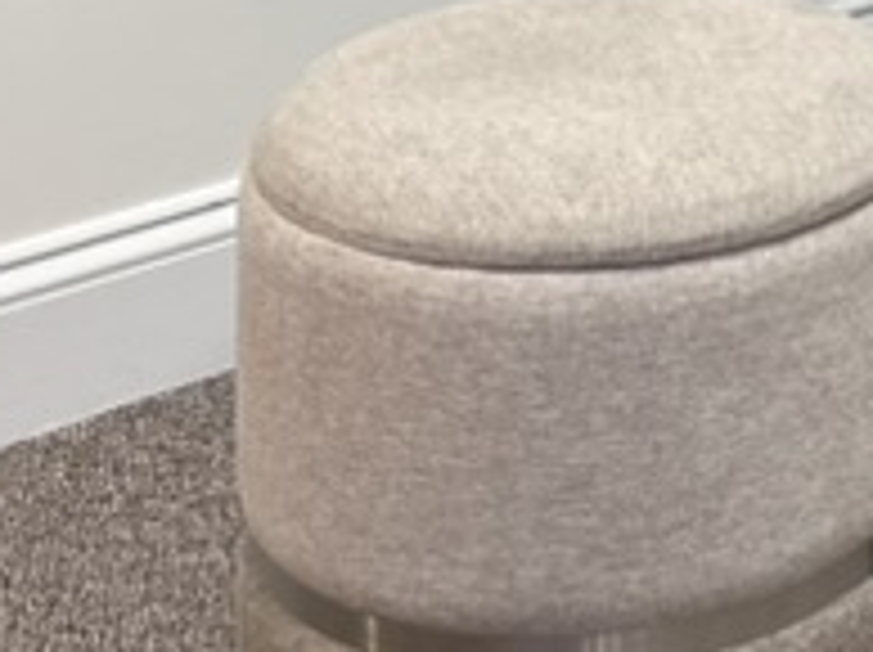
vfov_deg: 10.0
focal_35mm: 127
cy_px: -994
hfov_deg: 14.7
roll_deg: -0.9
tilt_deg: -1.5
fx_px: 3199
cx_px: 1233
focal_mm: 6.86
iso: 200
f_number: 1.78
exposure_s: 1/120
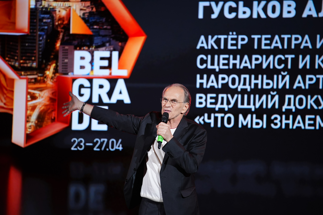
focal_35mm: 200
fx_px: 1794
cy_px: 108
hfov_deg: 10.3
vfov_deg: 6.9
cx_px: 162
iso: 640
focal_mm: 200
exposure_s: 1/320
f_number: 2.8
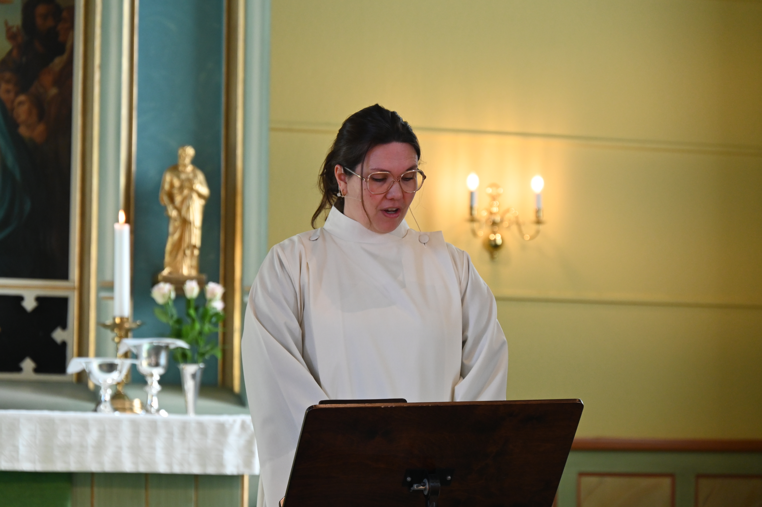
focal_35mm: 145
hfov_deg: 14.2
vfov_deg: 9.4
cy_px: 254
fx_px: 3067
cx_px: 381
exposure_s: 1/200
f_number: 6.3
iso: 3200
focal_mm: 145
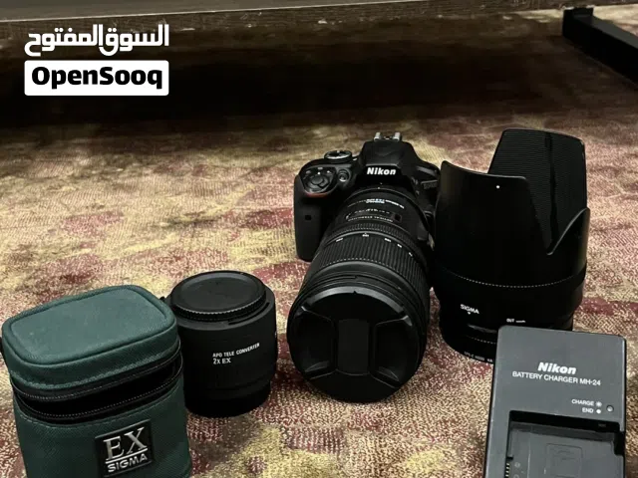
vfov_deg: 53.1
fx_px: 479
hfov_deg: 67.3
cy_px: 239
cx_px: 319
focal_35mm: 26
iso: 640
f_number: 1.6
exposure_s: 1/25
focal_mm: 5.1
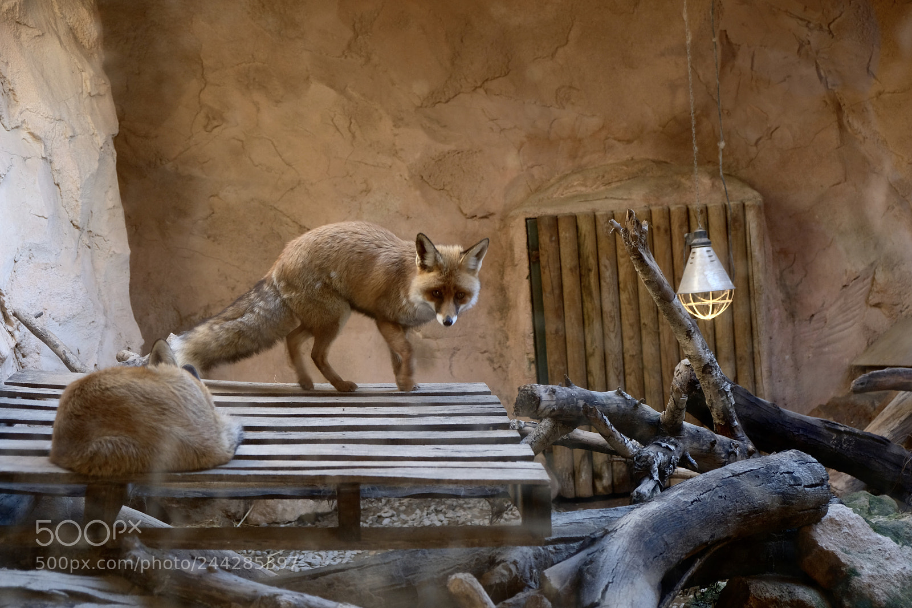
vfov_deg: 26.5
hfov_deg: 38.9
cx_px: 456
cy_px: 304
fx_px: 1292
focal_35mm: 51
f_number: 3.6
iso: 640
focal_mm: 34.3
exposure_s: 1/60
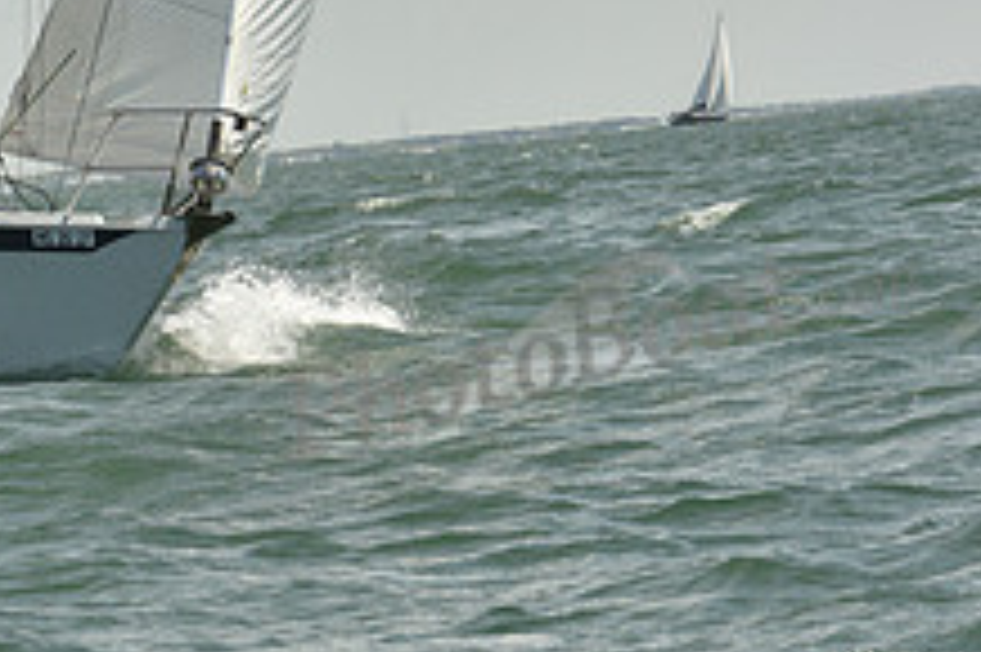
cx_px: 54
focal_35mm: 466
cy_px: 173
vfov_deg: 2.9
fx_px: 12689
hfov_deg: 4.4
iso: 320
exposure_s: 1/800
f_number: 13
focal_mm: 175
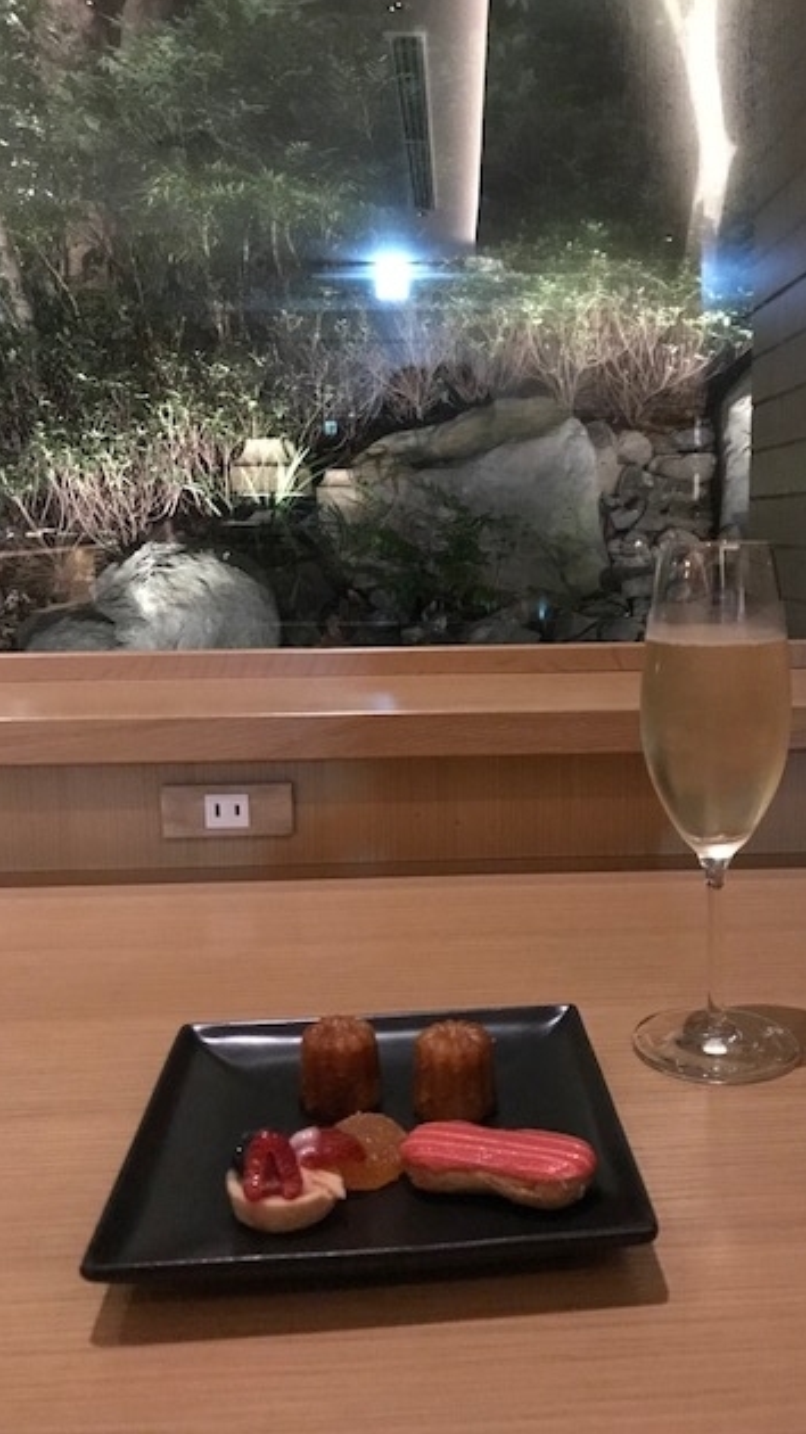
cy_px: 710
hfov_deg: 37.5
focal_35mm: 31
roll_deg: +0.3
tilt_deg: -8.9
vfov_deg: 62.6
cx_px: 503
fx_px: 1179
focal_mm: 3.99
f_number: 1.8
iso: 250
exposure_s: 1/4
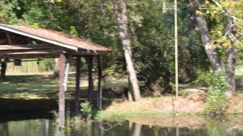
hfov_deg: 17.2
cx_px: 182
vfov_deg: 9.8
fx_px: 799
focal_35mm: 124
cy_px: 93
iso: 100
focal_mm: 30
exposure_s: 1/125
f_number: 5.6
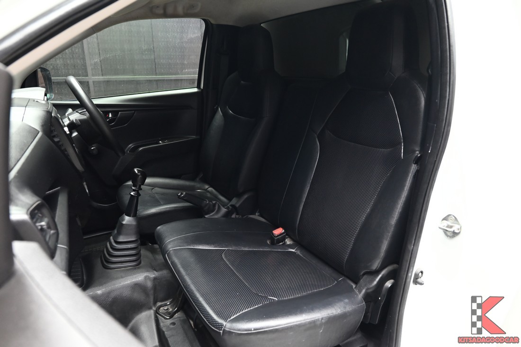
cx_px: 260
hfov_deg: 73.7
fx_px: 347
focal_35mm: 24
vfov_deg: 53.2
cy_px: 174
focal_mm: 24
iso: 1600
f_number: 6.7
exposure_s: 1/20
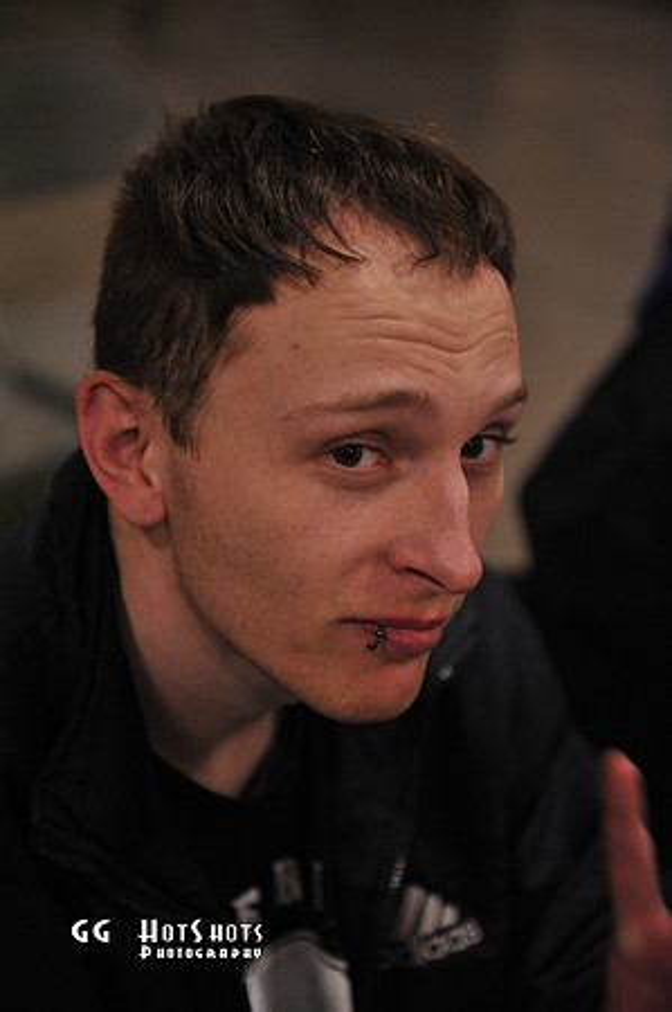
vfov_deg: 28.9
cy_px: 506
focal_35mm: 70
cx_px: 336
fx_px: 1964
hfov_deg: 19.4
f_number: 2.8
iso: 3200
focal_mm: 70
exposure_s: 1/250
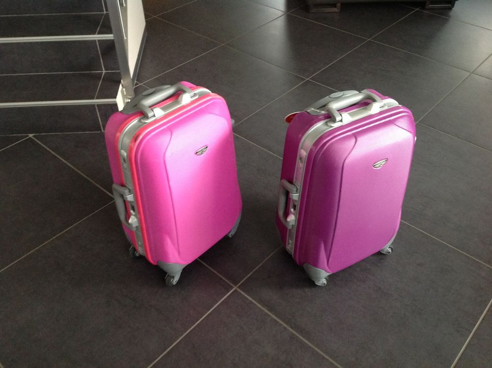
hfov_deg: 52.7
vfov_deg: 40.6
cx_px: 246
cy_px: 184
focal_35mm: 35
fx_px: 497
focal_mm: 4.28
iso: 250
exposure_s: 1/15
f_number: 2.4
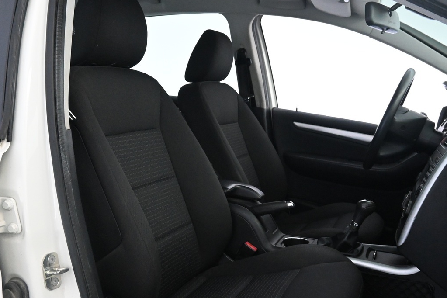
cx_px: 244
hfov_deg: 50.6
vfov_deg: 34.7
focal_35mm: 38
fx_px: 472
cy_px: 197
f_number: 4.5
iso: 4000
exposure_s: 1/80
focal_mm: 16
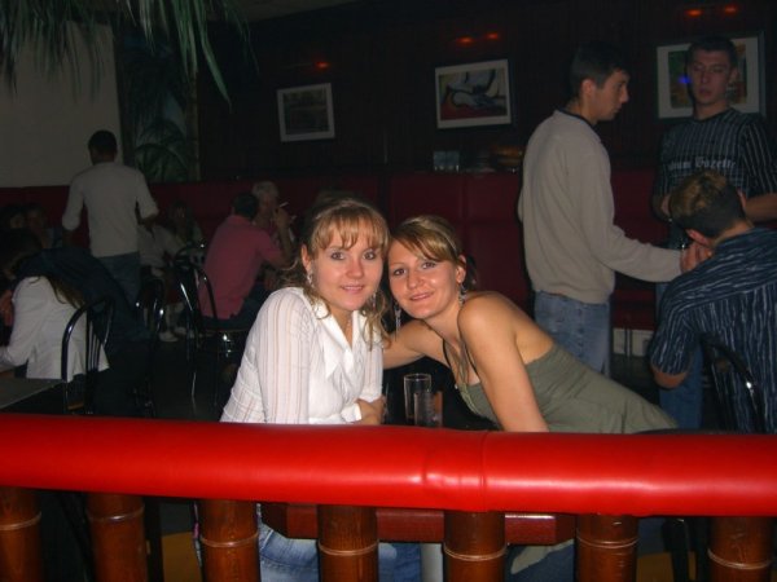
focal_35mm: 38
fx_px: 853
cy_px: 291
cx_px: 388
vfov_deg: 37.7
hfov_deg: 49.0
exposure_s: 1/60
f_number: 2.8
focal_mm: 7.9
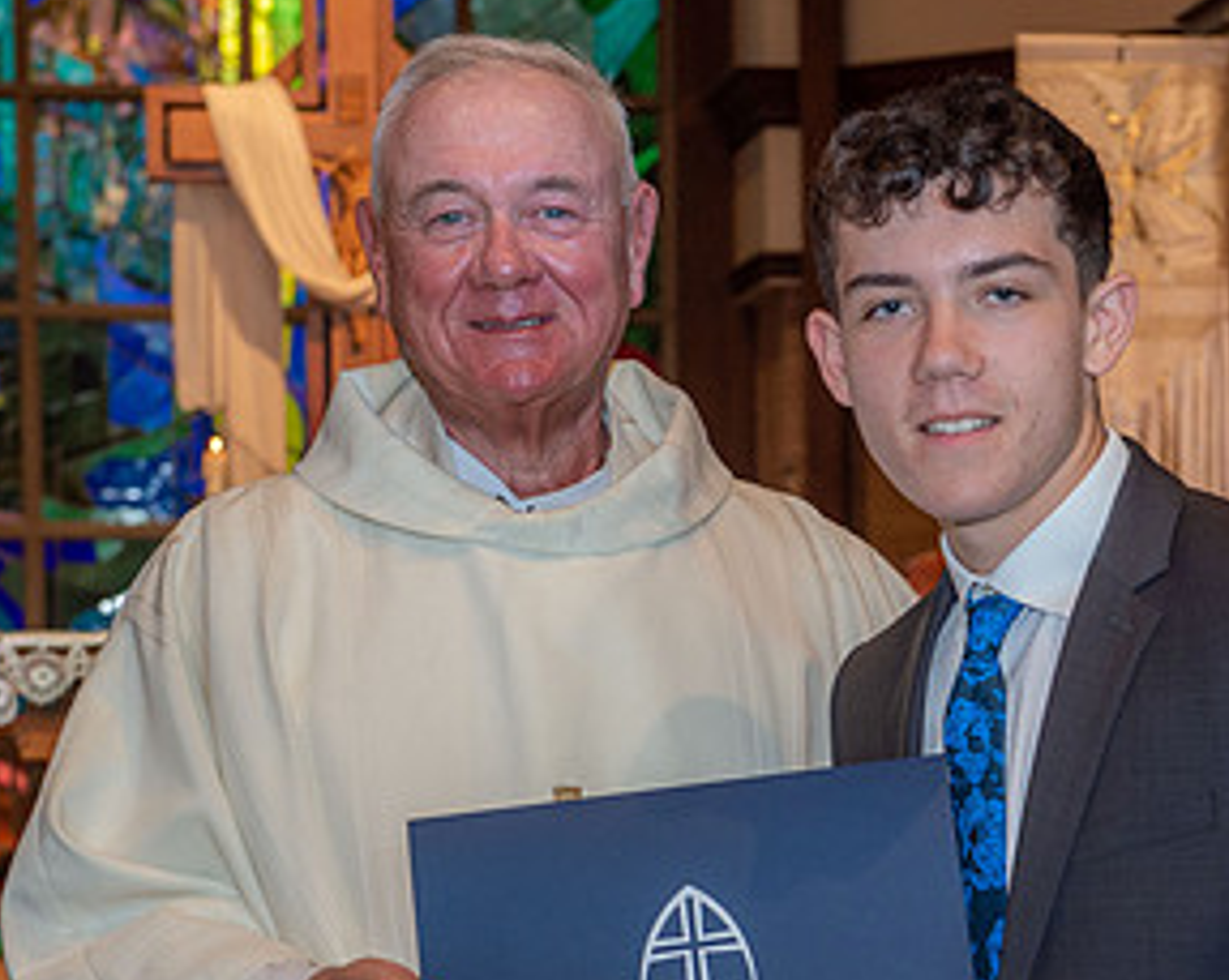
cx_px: 904
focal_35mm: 110
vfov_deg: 13.9
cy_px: 723
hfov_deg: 17.4
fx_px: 3997
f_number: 5.6
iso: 1600
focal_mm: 58
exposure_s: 1/125
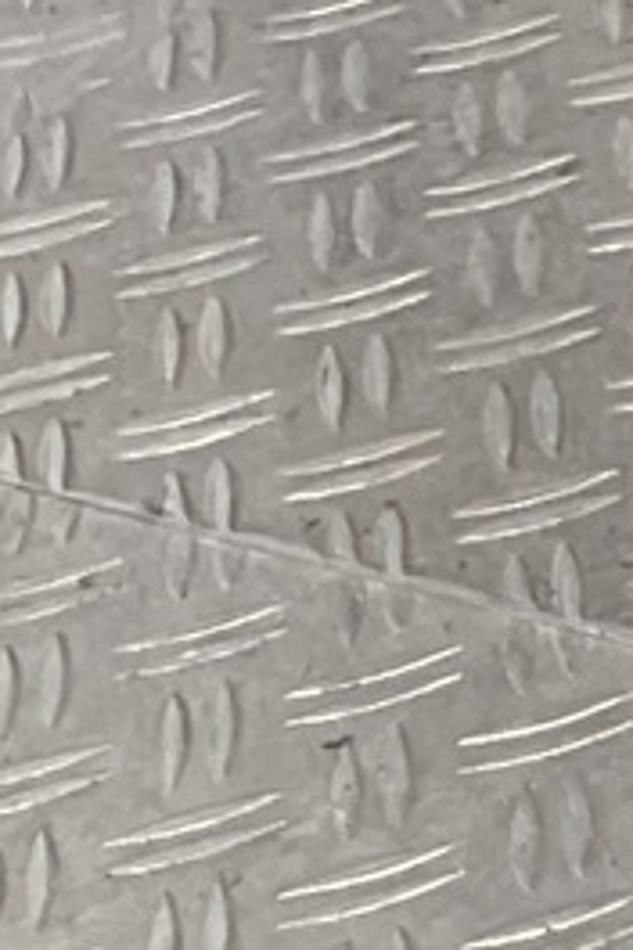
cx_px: 3179
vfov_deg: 8.6
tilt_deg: -28.6
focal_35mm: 230
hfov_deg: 4.9
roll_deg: +2.2
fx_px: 6066
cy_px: -698
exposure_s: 1/126
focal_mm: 3
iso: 16
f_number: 1.8
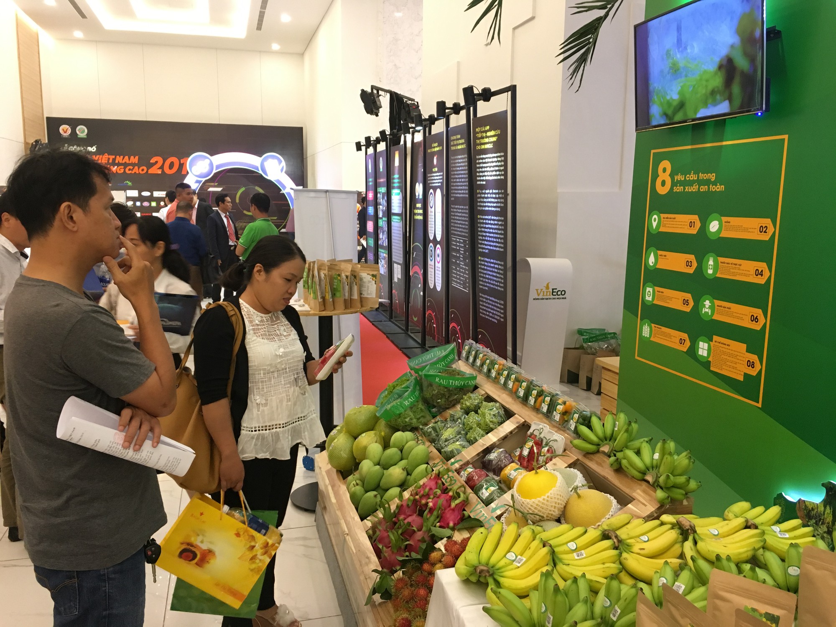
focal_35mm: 29
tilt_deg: -8.5
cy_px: 314
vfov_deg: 48.2
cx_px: 418
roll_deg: -1.7
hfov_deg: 61.7
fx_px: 700
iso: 160
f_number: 2.2
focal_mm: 4.15
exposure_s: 1/33
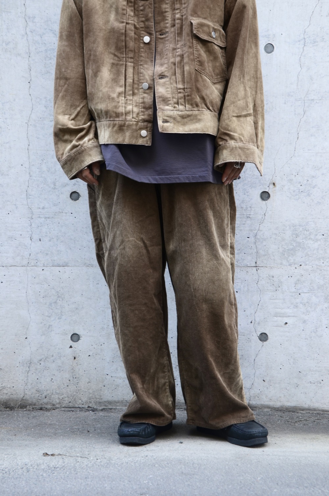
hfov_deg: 17.4
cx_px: 164
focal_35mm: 78
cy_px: 248
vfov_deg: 26.0
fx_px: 1074
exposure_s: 1/125
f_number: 5
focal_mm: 52
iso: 200
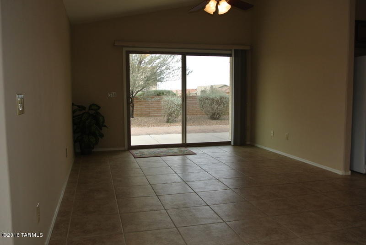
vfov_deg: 42.5
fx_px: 316
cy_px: 122
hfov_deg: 60.2
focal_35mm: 31
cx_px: 183
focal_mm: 11.8
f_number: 5
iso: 100
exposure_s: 1/60
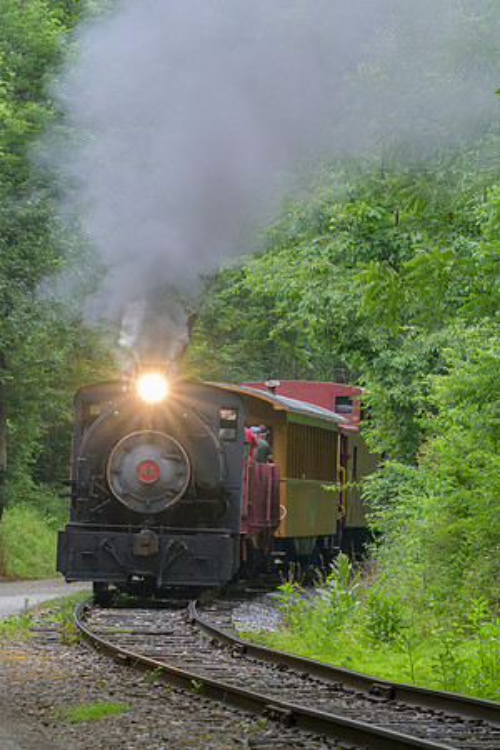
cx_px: 250
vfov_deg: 9.4
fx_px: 4540
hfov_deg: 6.3
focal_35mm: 218
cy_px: 451
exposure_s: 1/320
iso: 2500
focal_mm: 120
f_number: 11
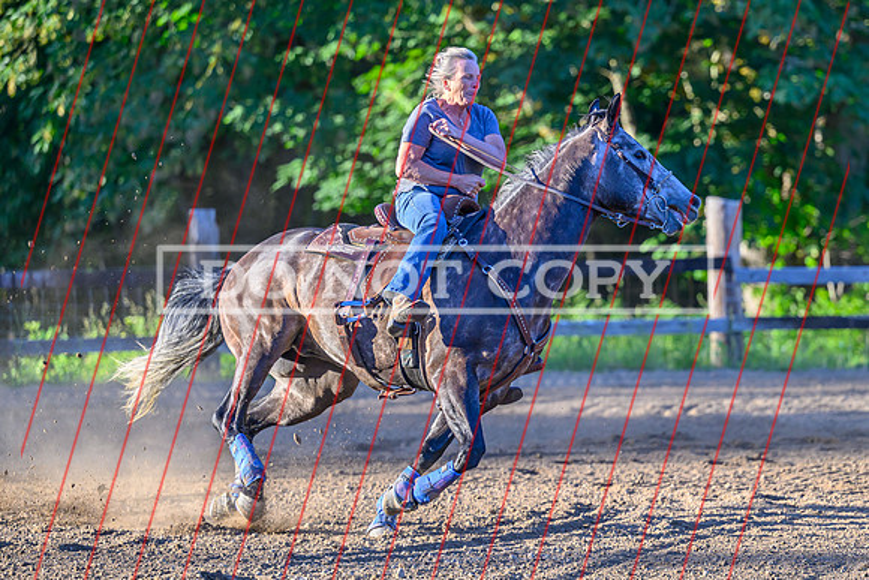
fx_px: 4294
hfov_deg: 11.6
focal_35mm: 178
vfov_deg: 7.7
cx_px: 504
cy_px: 294
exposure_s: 1/2500
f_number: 2.8
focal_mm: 130
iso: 1400
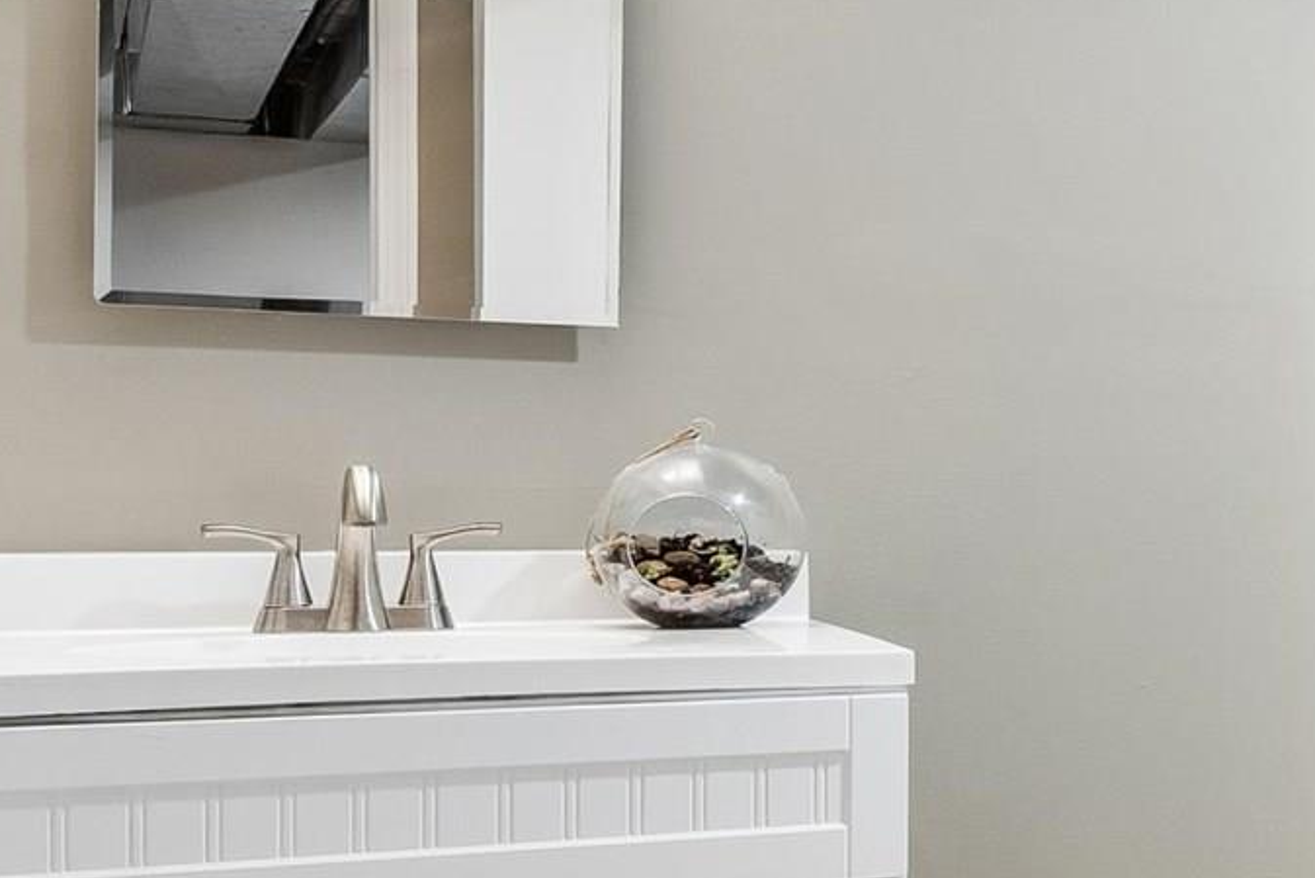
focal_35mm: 73
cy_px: 549
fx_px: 2667
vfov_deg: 18.7
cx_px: 2251
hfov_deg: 20.8
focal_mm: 16
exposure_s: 1/2.5
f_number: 13
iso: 400
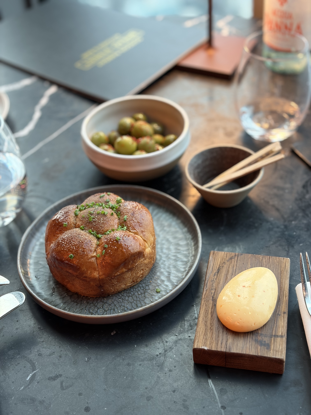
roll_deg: +5.2
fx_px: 623
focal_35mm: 52
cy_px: 208
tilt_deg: -40.7
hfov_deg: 28.0
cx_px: 156
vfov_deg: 36.8
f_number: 1.6
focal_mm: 5.96
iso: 100
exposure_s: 1/60
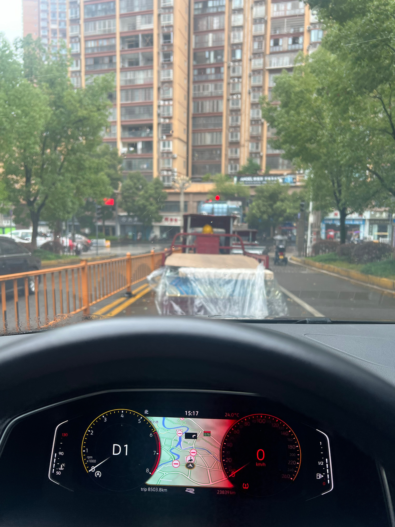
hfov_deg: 53.1
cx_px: 198
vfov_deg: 67.3
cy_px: 264
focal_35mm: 26
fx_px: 396
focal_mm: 5.7
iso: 40
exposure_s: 1/216
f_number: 1.5
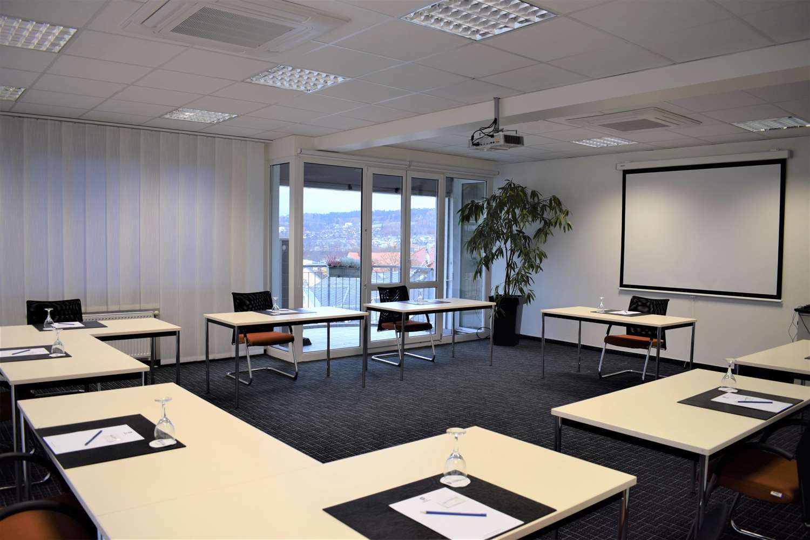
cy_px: 270
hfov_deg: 67.4
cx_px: 405
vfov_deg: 47.9
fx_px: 607
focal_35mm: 27
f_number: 4.5
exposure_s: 1/80
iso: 400
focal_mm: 18
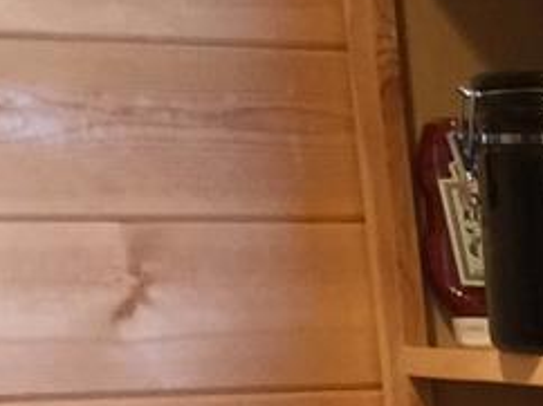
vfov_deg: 7.9
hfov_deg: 9.1
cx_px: 1557
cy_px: 830
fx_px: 2821
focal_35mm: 180
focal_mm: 4.15
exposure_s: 1/15
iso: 64
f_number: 2.2
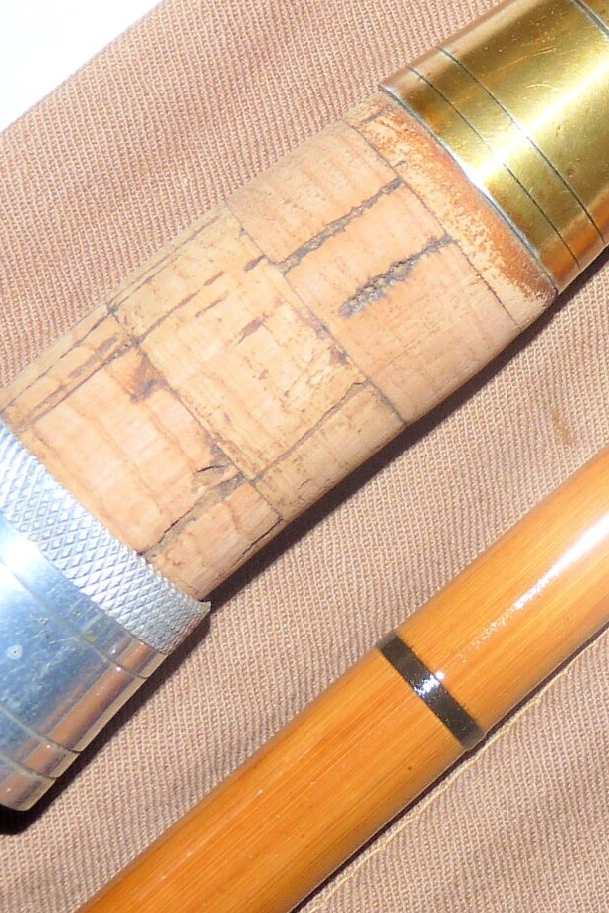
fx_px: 2943
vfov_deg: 17.5
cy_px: 145
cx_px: 952
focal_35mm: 116
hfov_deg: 11.3
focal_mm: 7.2
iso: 100
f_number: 3
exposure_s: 1/30
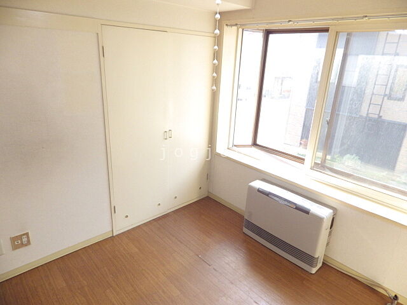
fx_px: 259
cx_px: 204
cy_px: 152
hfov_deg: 76.4
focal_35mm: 22
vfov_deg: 61.1
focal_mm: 4
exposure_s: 1/60
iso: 100
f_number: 3.1
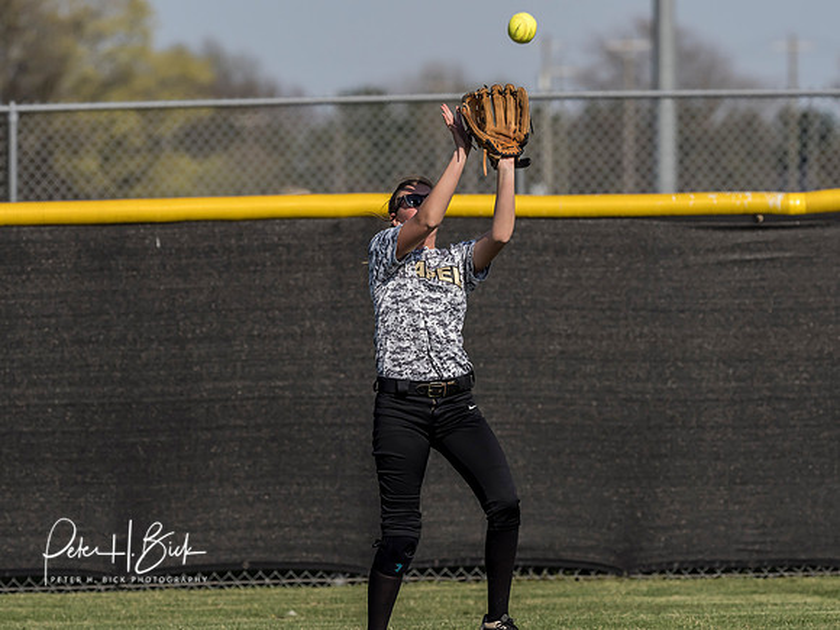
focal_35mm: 620
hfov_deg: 3.2
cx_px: 420
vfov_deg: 2.4
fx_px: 15034
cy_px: 315
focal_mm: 300
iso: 400
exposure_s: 1/1600
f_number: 6.3
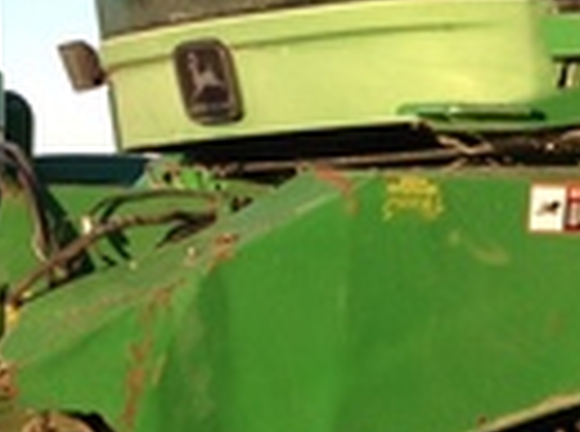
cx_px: 719
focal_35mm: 148
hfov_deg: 13.0
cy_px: 104
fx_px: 2473
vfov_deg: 10.0
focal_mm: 4.28
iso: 50
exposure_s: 1/617
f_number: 2.4
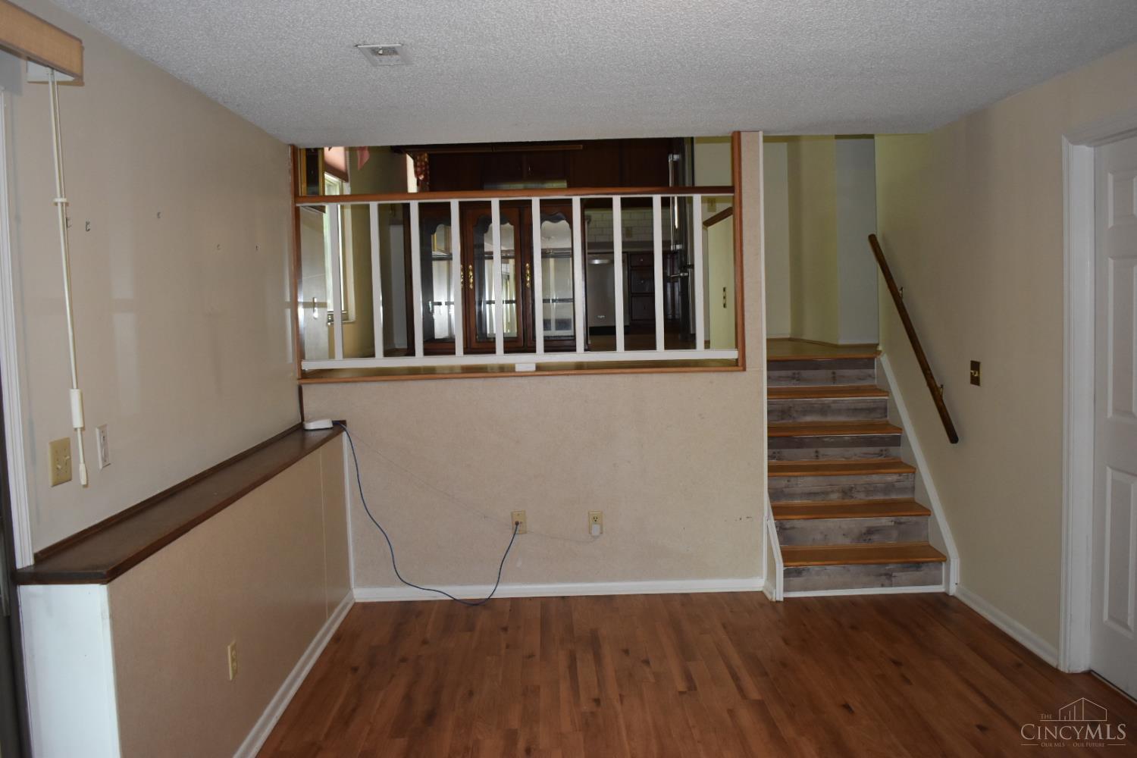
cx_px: 568
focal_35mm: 33
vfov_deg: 40.0
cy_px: 379
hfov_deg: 57.2
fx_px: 1042
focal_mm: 22
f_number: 3.8
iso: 1400
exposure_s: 1/125
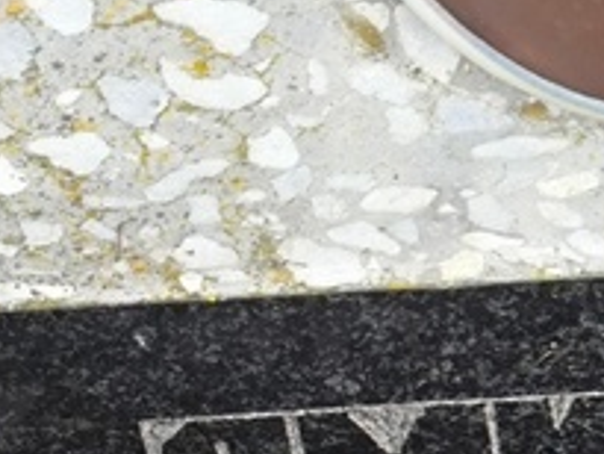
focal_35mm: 195
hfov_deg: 9.9
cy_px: 584
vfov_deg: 7.5
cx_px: 812
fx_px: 3404
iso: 100
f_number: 1.7
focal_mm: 4.71
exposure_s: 1/120
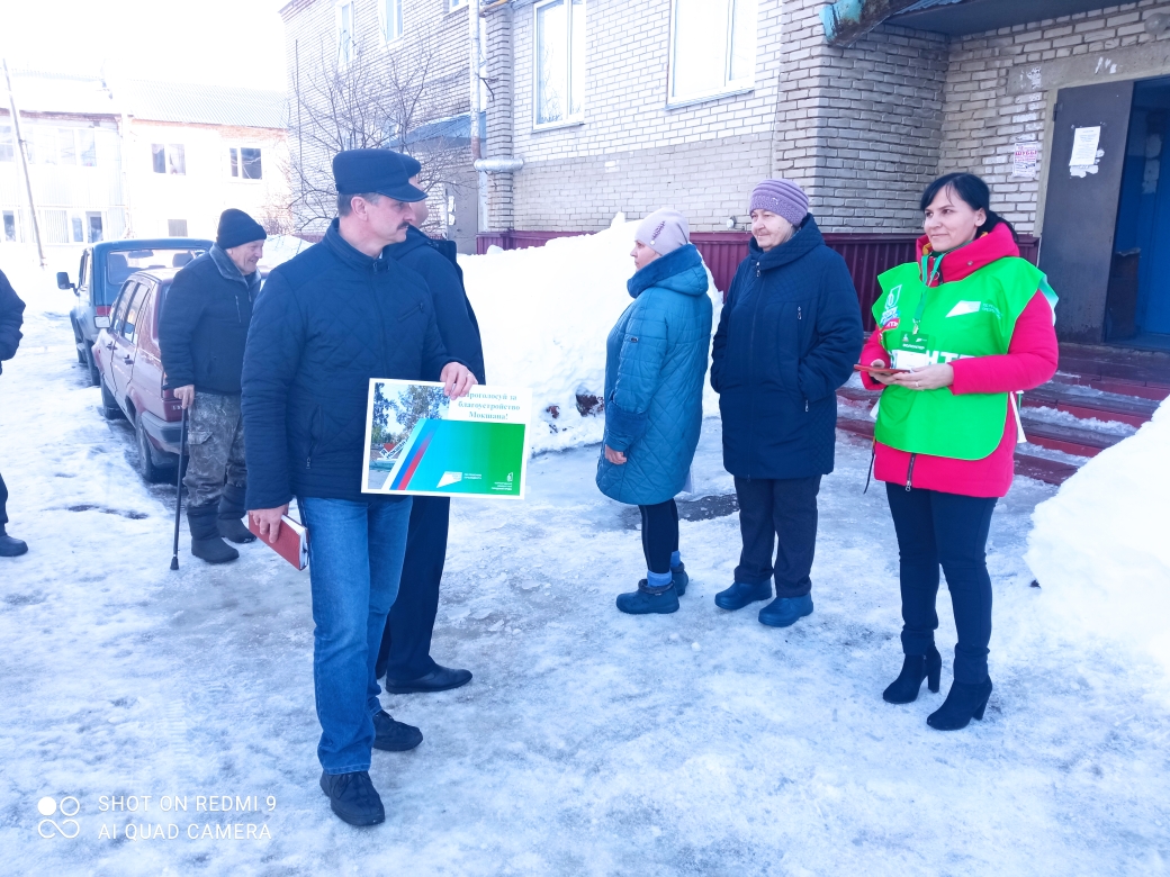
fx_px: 913
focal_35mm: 27
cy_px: 438
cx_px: 585
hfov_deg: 65.3
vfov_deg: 51.4
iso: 111
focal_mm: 3.79
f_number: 2.2
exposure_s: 1/129
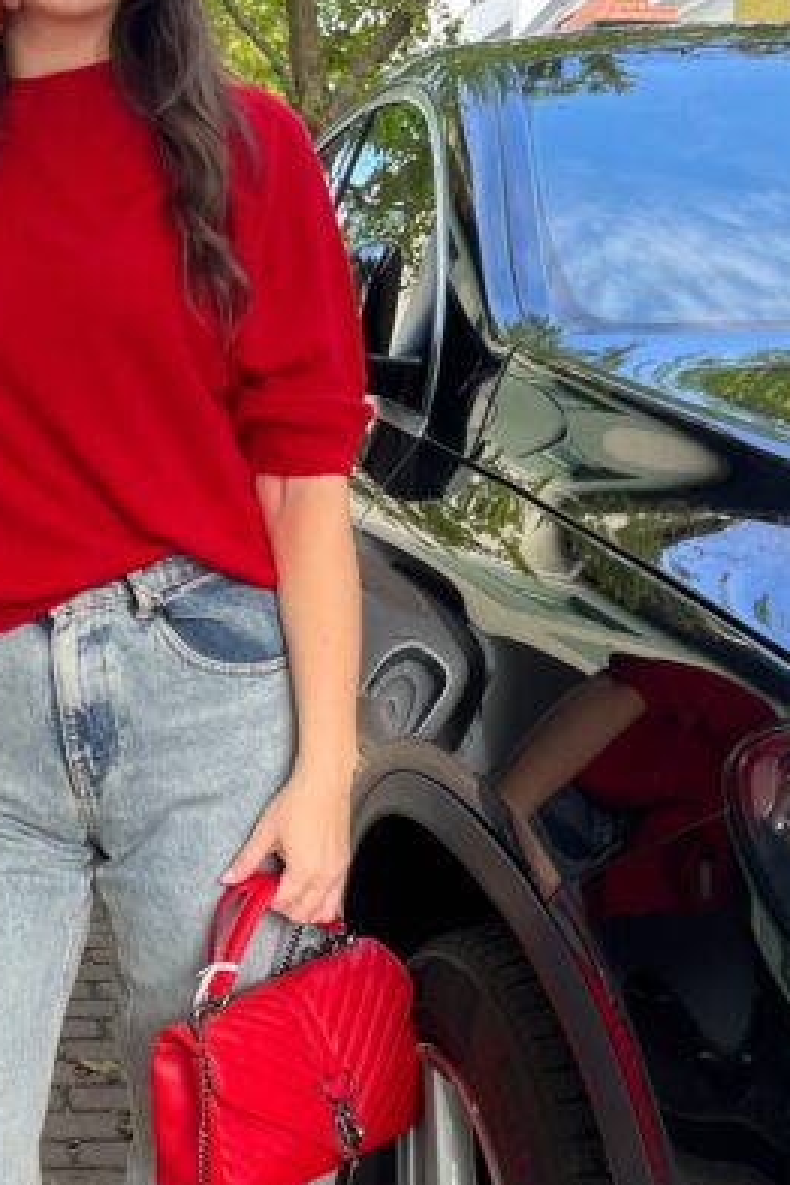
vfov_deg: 35.8
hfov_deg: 23.8
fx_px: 1810
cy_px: 820
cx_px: 39
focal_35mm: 55
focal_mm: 5.1
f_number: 1.6
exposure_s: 1/275
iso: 40
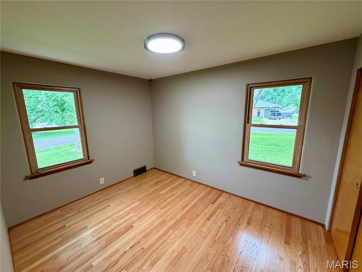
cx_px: 181
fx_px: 146
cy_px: 136
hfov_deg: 102.1
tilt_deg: -10.1
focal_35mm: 14
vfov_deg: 85.7
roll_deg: +0.9
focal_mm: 2.22
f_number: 2.2
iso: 320
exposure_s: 1/60
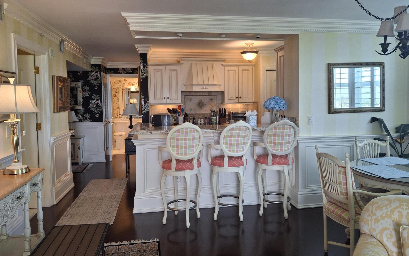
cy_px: 117
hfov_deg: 68.4
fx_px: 301
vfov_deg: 46.0
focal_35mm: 27
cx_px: 202
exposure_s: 1/33
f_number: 1.8
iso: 40
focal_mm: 4.69
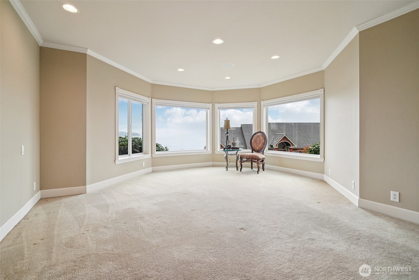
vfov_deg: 73.7
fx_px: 186
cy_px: 140
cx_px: 210
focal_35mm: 16
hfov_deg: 96.7
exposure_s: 1/320
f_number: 8
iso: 1600
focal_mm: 16
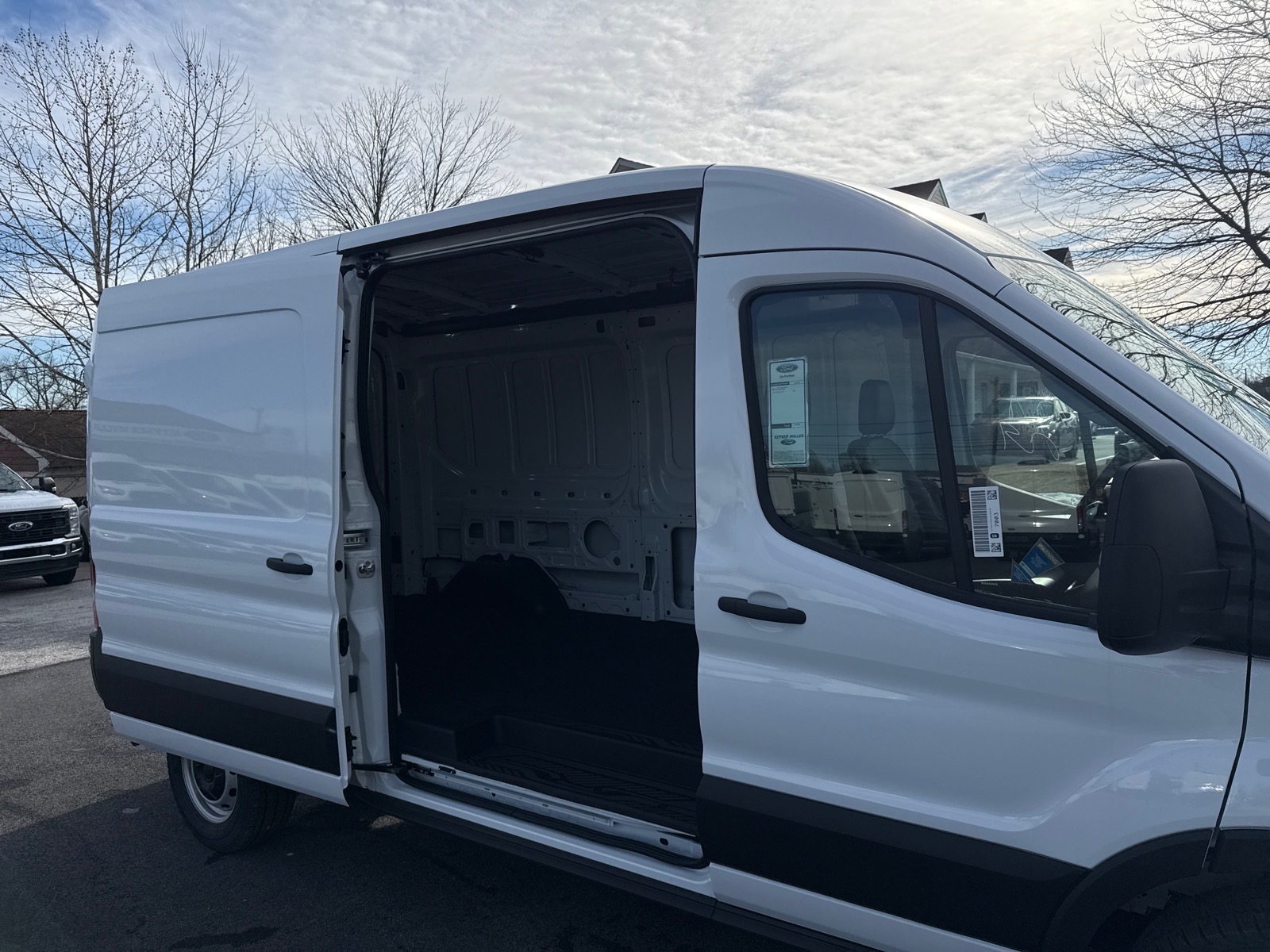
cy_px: 476
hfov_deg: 71.6
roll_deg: +3.9
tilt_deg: -0.5
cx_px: 635
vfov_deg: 56.8
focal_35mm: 24
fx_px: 881
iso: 80
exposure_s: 1/11905
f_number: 1.78
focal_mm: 6.76
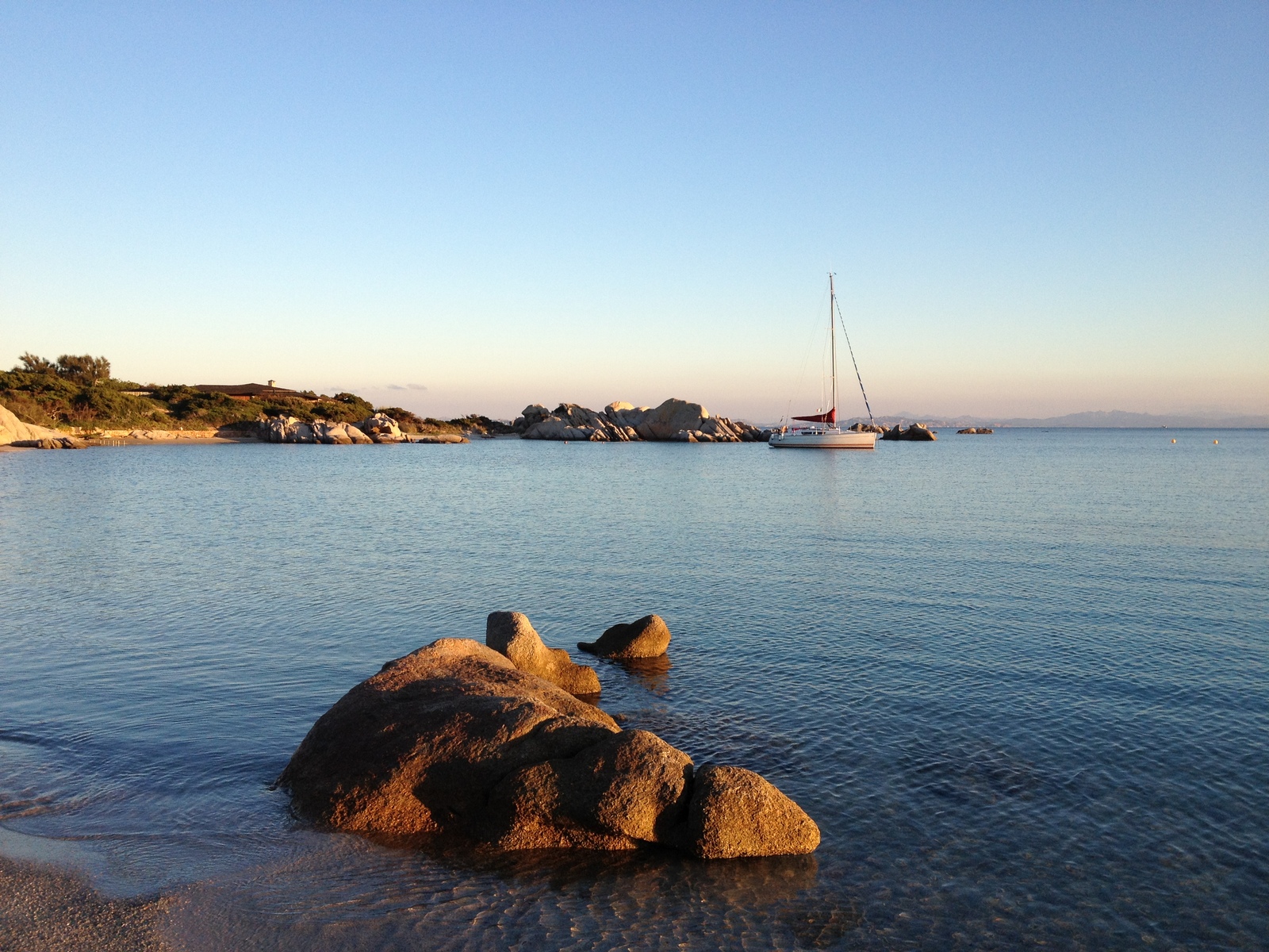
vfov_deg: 40.7
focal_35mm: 35
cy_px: 476
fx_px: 1283
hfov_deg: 52.6
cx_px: 634
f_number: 2.4
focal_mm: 4.28
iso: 64
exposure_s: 1/506
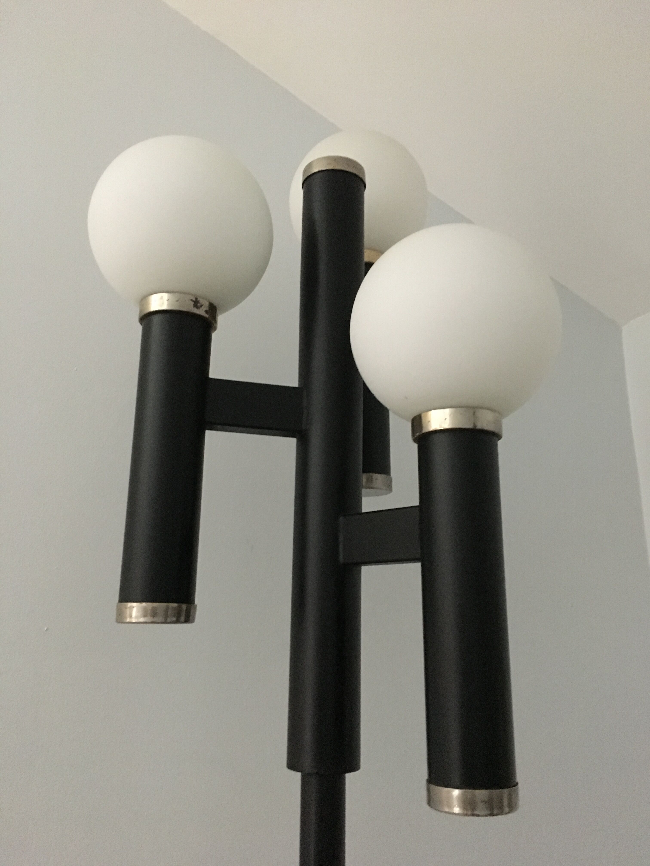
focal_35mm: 29
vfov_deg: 61.7
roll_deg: +1.1
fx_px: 726
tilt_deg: +15.3
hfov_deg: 48.2
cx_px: 325
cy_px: 433
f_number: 2.2
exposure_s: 1/17
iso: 640
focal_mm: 4.15
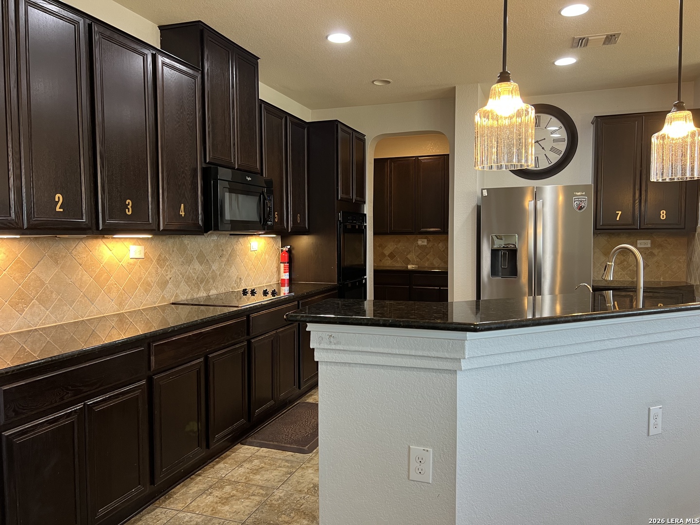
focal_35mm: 26
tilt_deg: -3.0
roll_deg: +0.1
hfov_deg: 67.3
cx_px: 350
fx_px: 526
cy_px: 262
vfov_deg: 53.1
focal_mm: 5.7
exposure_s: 1/60
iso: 125
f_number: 1.5
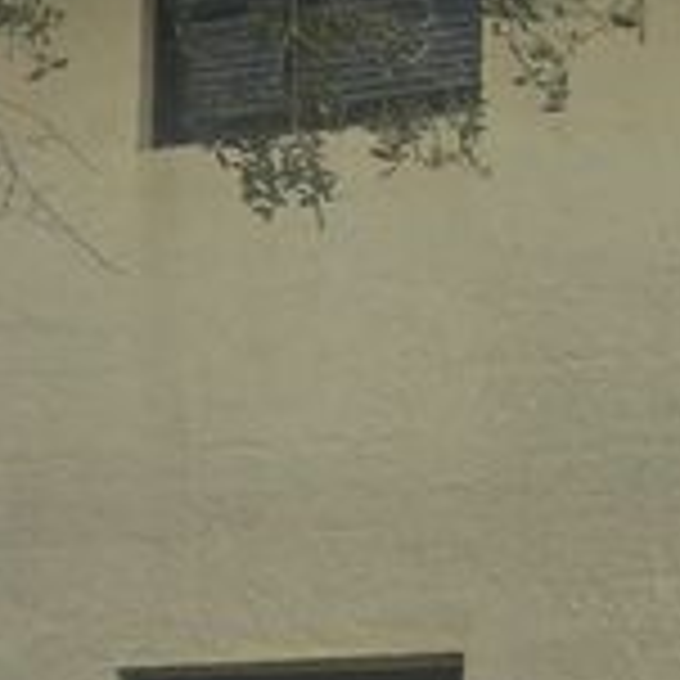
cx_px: 1256
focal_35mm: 115
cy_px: 723
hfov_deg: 13.5
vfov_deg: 14.8
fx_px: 2556
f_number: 1.7
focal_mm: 6.3
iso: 12
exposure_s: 1/492
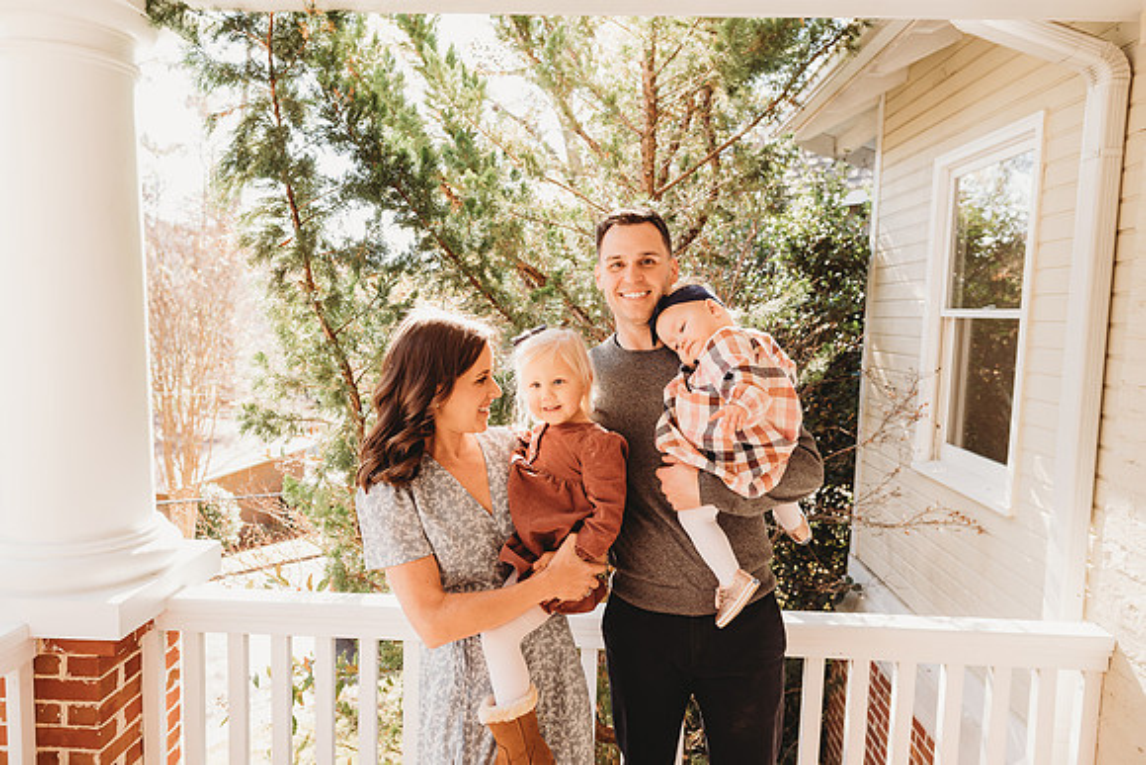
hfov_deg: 73.7
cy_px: 382
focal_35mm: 24
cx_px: 573
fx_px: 764
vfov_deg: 53.2
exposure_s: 1/200
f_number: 4.5
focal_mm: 24
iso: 400
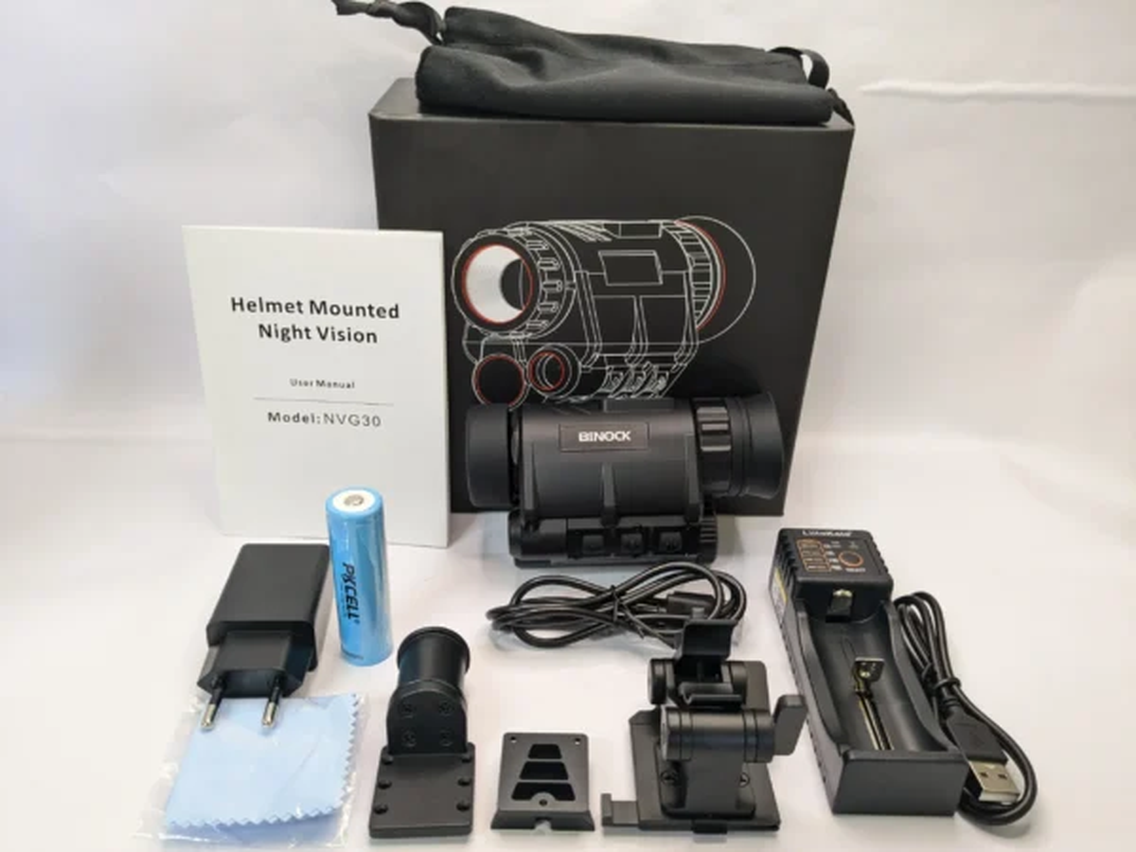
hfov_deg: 65.3
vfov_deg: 51.4
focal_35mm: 27
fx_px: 886
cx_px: 568
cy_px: 426
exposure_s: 1/33.3
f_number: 1.73
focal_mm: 4.38
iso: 101
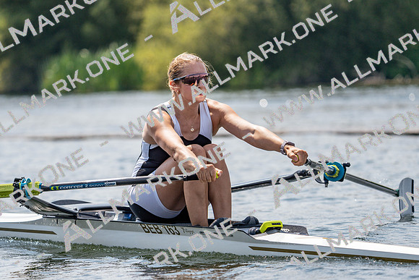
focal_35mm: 298
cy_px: 140
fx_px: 3469
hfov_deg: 6.9
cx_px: 210
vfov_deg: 4.6
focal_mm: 298
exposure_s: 1/1600
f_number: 5.6
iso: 200
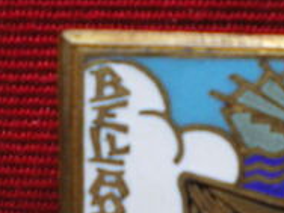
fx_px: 796
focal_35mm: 97
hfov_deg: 20.0
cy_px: 234
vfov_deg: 14.9
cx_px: 221
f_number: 3.1
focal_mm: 6.3
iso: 320
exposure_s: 1/50
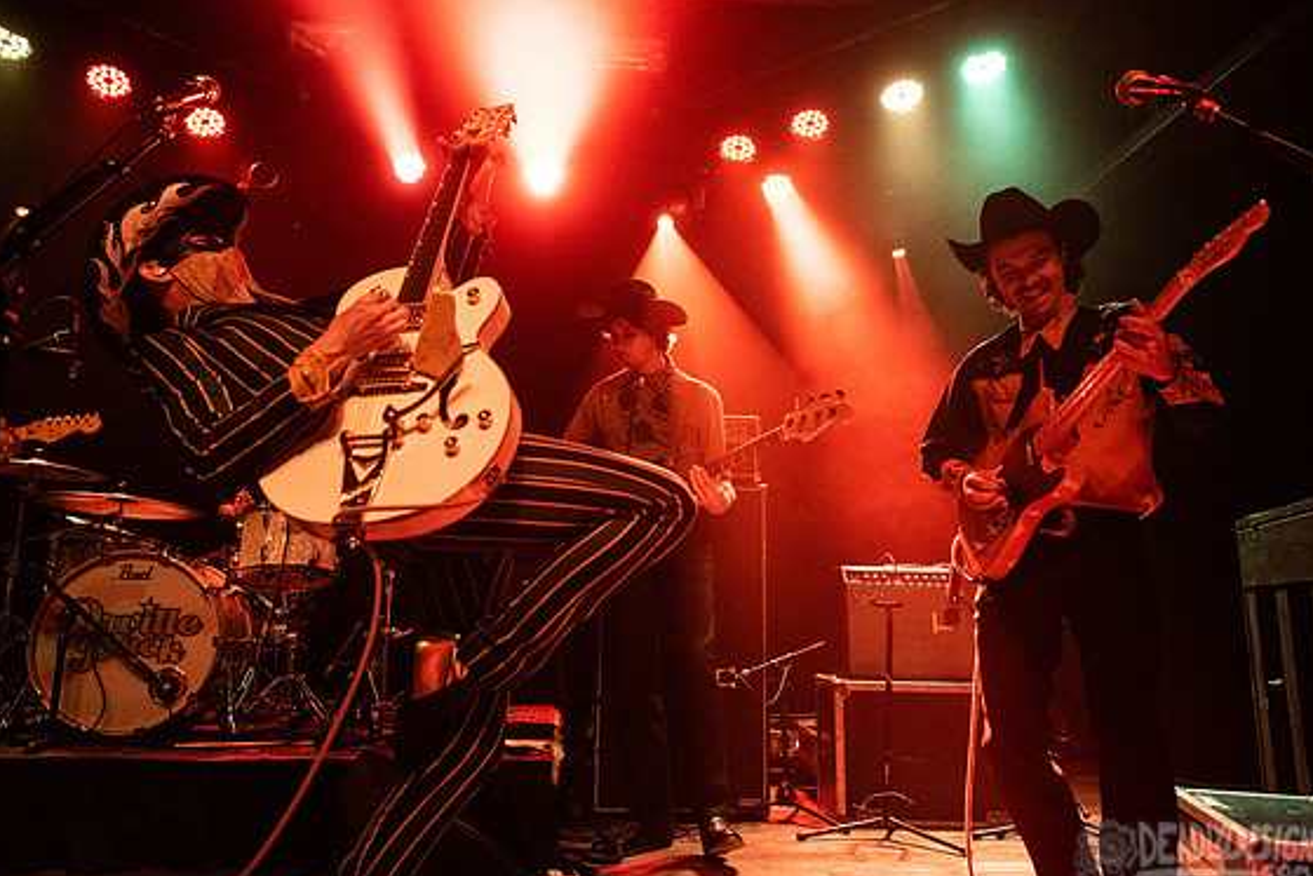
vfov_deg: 47.9
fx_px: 985
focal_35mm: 27
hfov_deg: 67.4
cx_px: 640
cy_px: 412
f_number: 3.2
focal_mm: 24
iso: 3200
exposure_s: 1/250
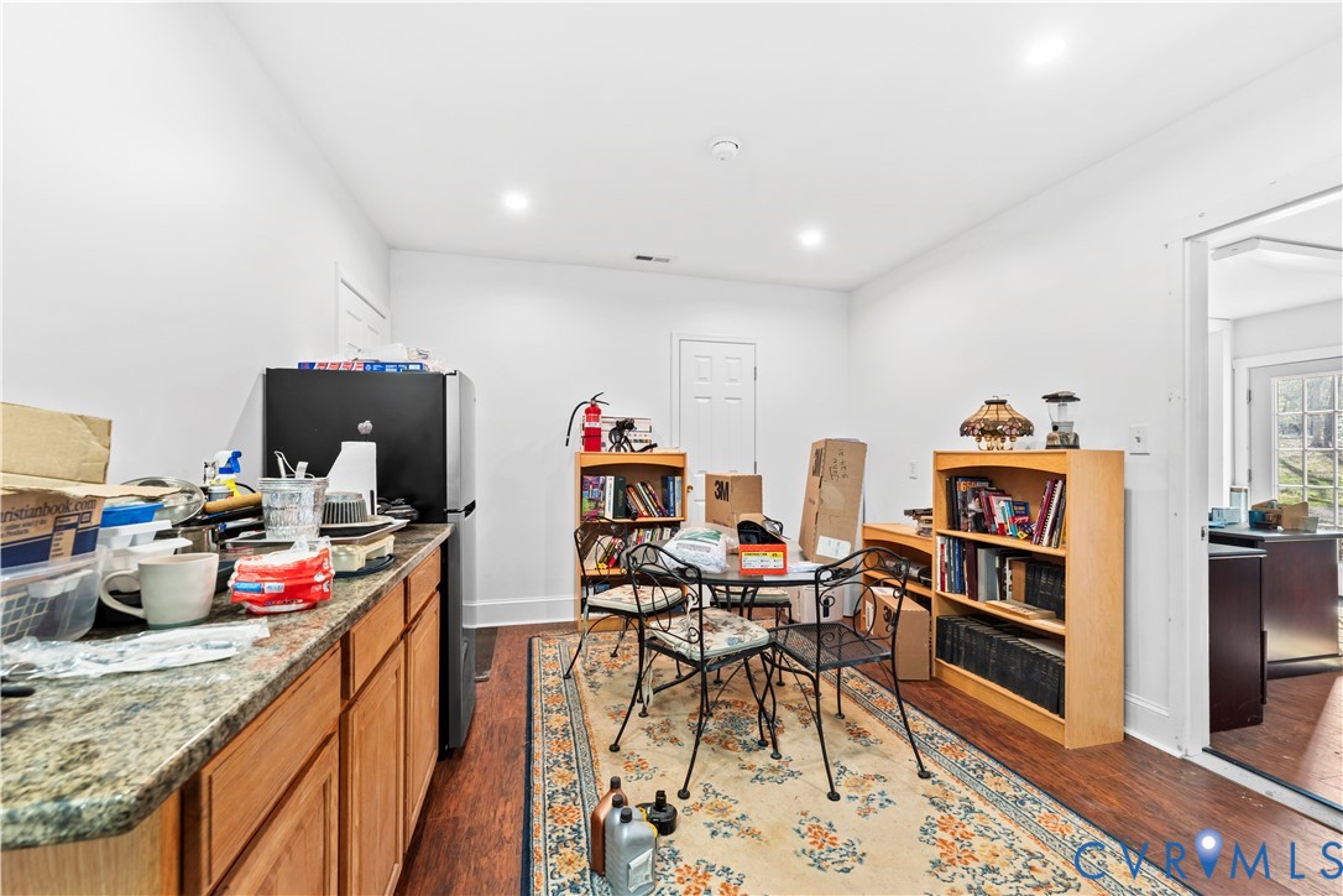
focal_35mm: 14
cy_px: 448
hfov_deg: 104.3
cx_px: 672
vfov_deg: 81.2
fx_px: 522
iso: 800
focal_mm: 14
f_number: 8
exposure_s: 1/5
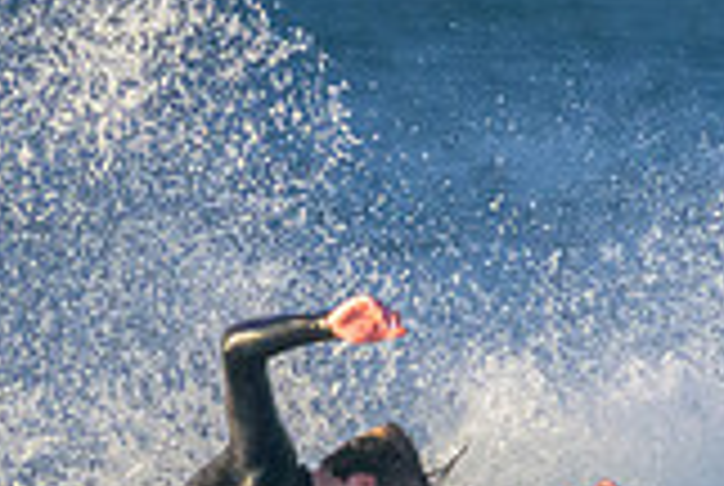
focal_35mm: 3608
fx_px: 72694
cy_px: 560
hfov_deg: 0.6
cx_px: 532
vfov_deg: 0.4
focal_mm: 800
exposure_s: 1/2000
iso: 4000
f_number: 11
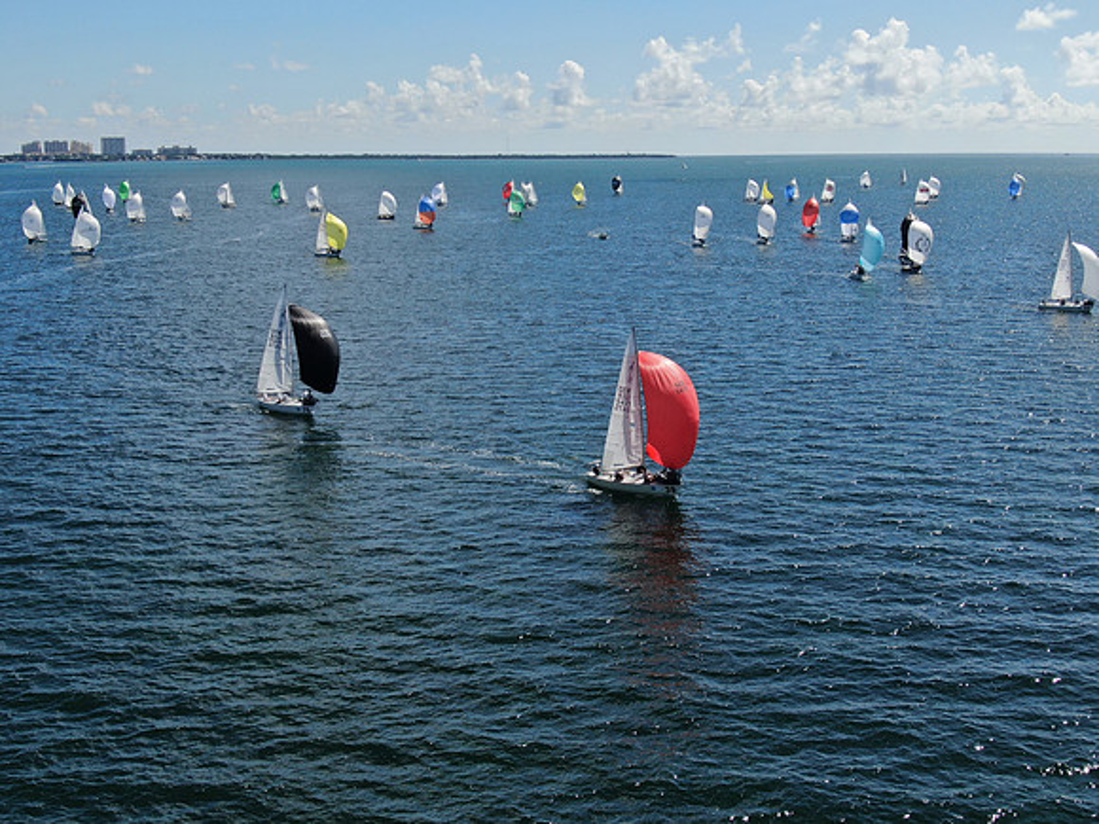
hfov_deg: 39.7
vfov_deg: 30.3
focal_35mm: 48
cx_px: 550
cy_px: 412
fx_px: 1524
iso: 100
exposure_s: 1/1250
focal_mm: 8.6
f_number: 3.8
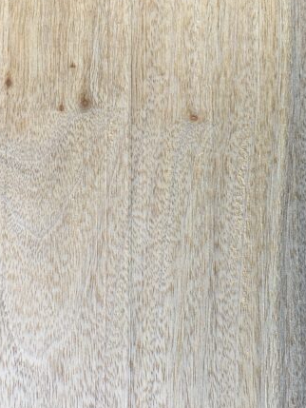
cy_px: 225
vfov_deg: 51.3
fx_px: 424
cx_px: 182
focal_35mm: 36
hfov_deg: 39.5
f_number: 2.2
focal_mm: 4.15
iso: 25
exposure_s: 1/50
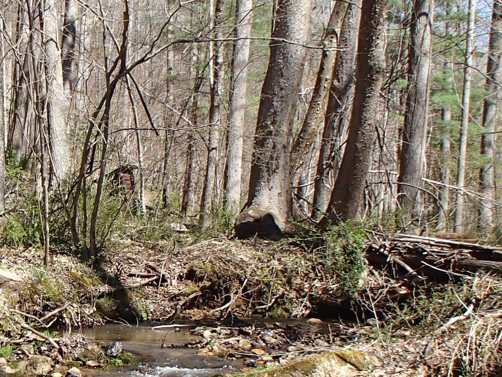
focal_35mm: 79
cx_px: 119
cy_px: 286
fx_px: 1146
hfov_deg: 24.4
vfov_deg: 18.5
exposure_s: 1/400
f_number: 3.9
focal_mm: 5
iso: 100
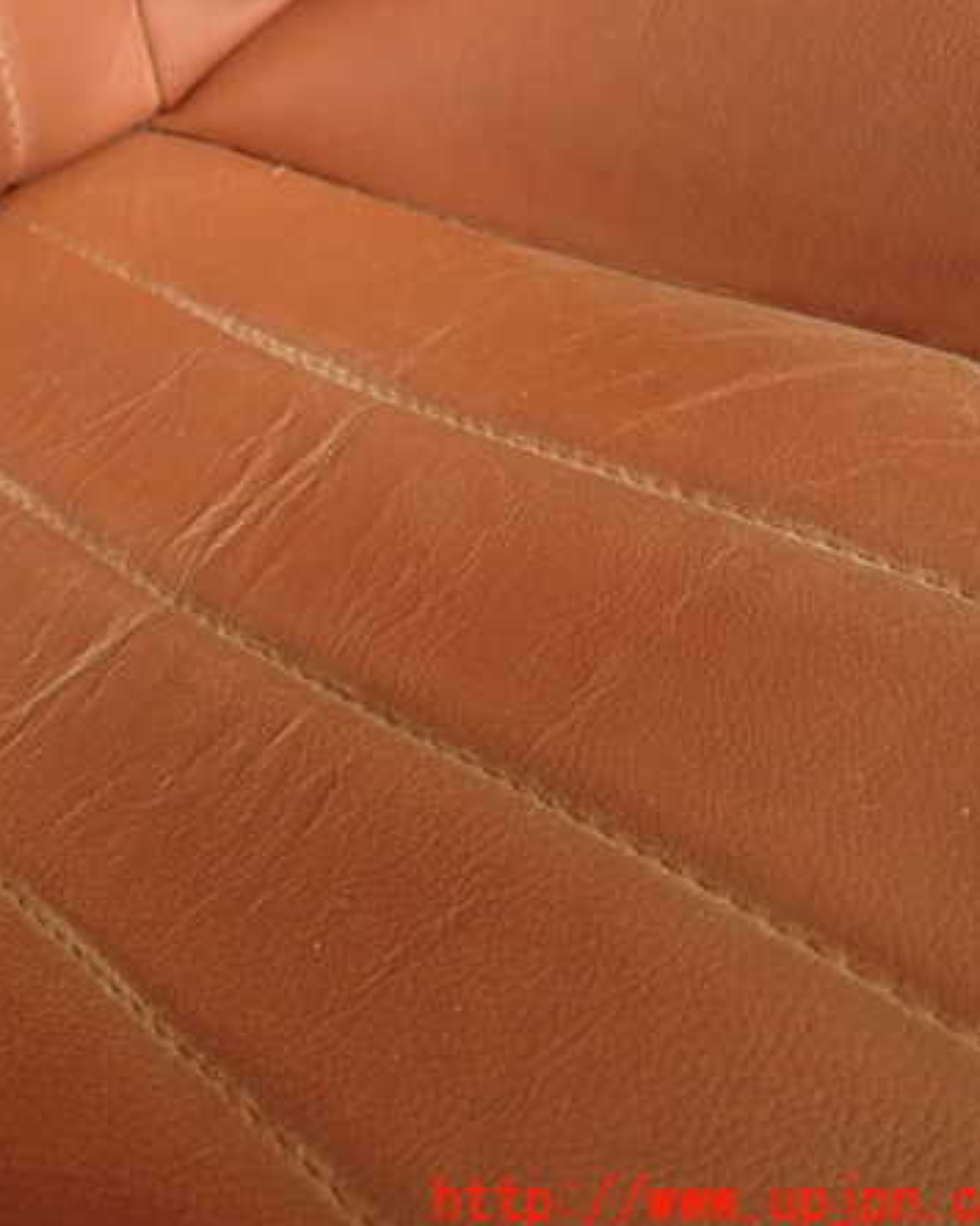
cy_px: 616
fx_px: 1197
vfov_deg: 54.2
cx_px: 229
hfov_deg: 42.9
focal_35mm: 33
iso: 200
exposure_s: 1/50
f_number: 2
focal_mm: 4.5
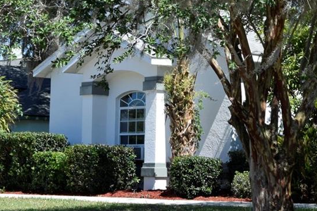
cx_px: 429
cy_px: 85
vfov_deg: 10.7
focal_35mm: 128
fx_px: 1131
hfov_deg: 15.1
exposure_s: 1/320
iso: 200
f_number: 9
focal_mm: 29
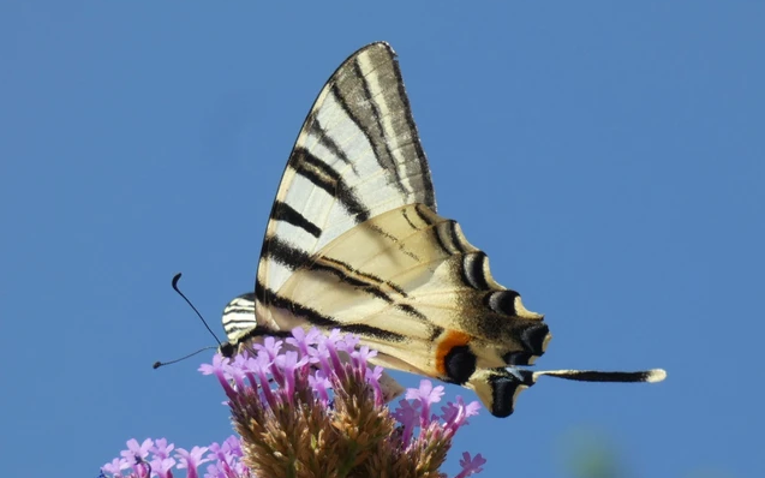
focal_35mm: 244
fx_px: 5087
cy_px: 281
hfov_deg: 8.6
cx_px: 382
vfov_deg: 5.4
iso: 80
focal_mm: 41.1
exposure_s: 1/125
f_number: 5.5
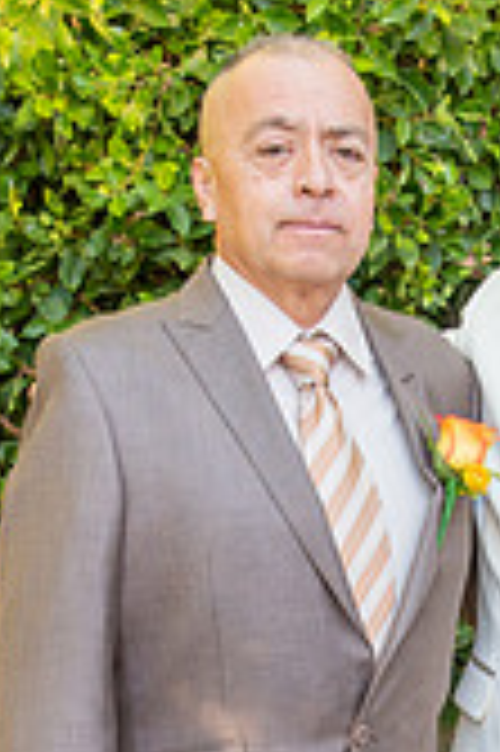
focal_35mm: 138
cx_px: 501
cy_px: 940
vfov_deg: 14.3
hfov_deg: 9.8
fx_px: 2881
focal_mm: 34
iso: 320
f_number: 5
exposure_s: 1/125
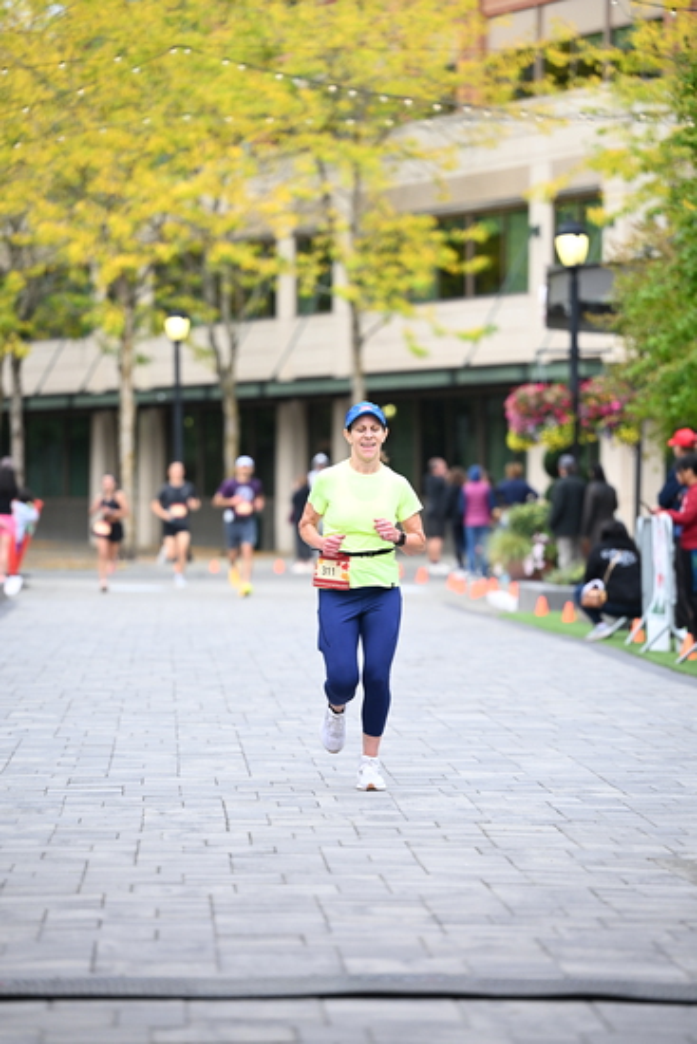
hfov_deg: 9.5
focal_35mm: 145
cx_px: 348
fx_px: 4208
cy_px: 522
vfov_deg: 14.1
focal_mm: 145
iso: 1000
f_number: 2.8
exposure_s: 1/1600
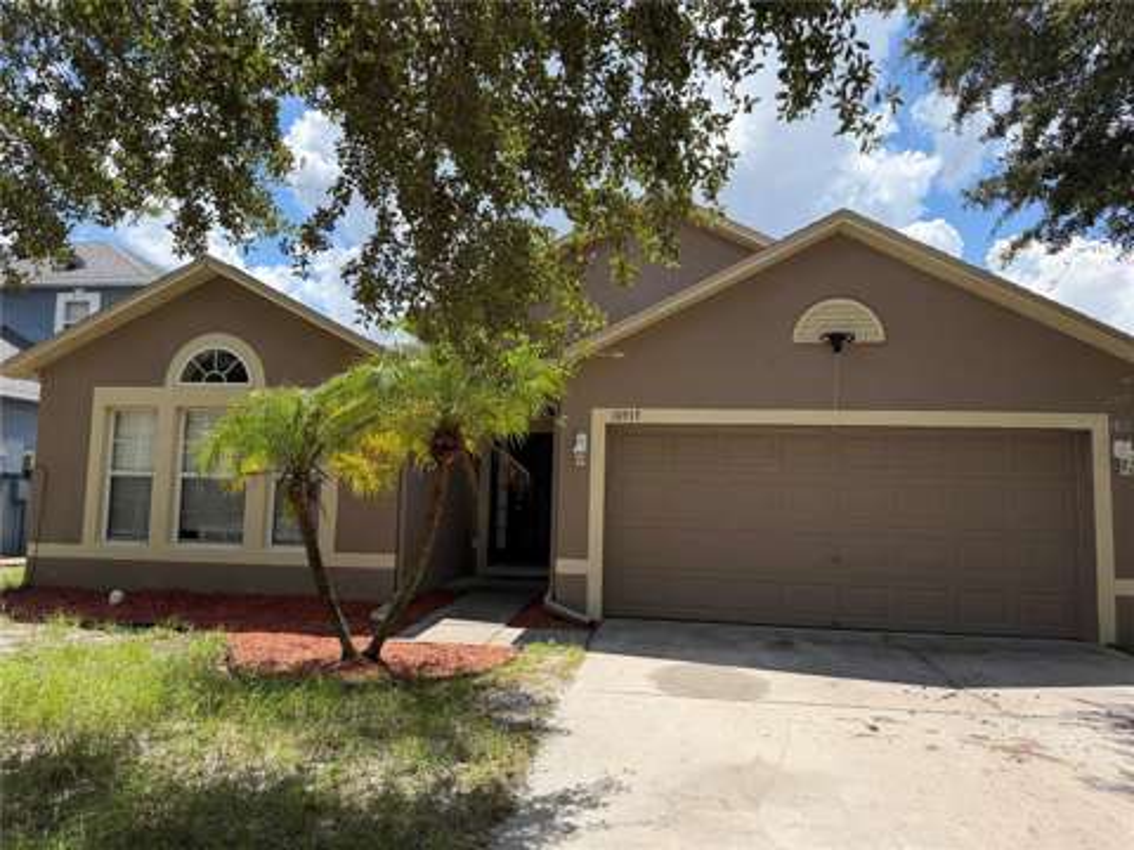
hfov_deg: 71.6
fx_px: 786
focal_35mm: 24
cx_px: 567
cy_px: 425
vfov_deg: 56.8
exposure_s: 1/4167
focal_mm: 6.76
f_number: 1.78
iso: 100
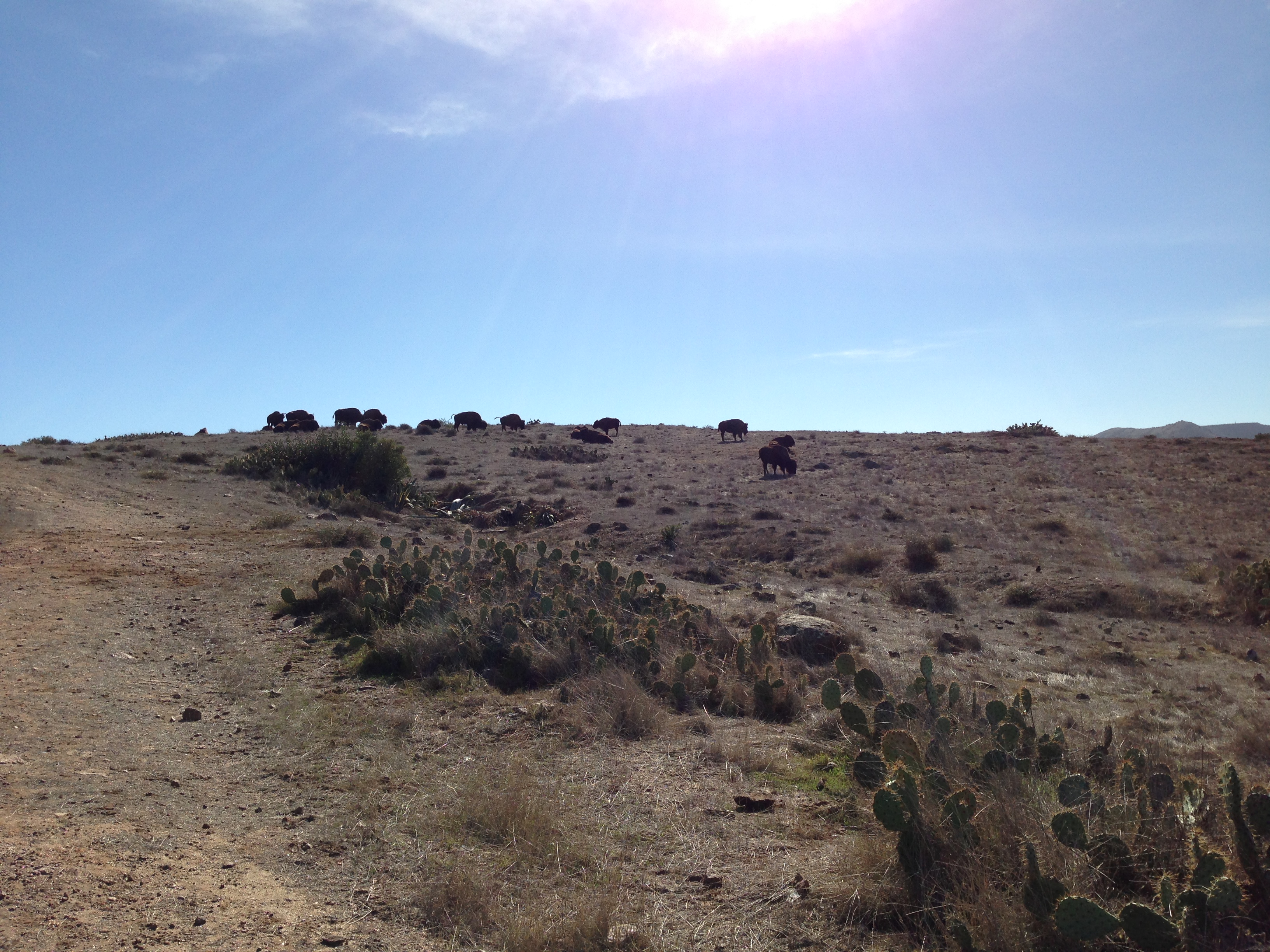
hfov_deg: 55.4
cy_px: 476
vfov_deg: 42.9
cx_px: 635
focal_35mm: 33
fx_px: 1211
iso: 50
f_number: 2.4
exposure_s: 1/2358
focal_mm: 4.13
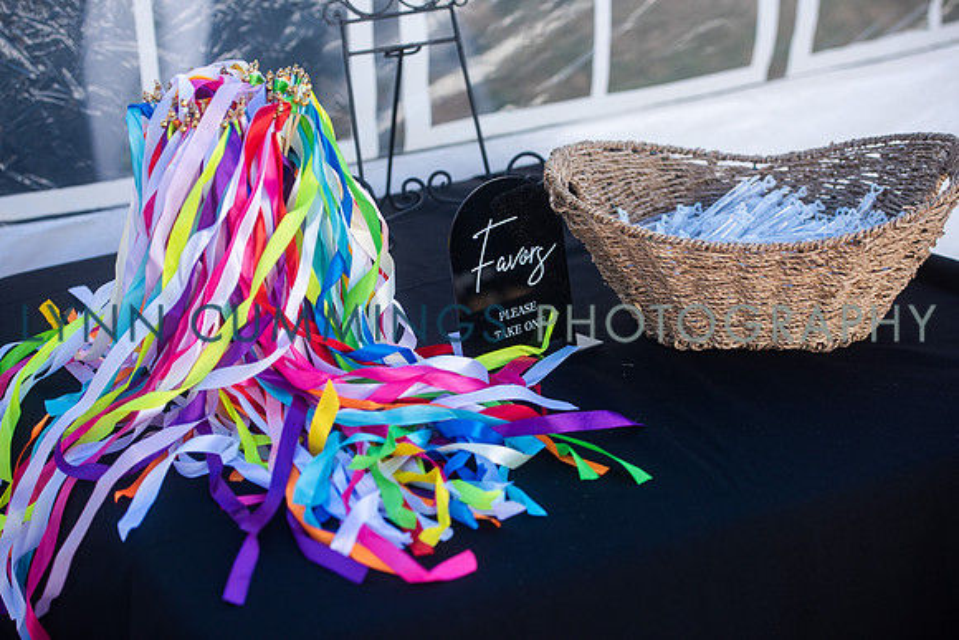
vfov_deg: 19.5
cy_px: 320
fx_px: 1865
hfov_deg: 28.8
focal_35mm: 70
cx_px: 480
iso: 160
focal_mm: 70
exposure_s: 1/1250
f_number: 3.5
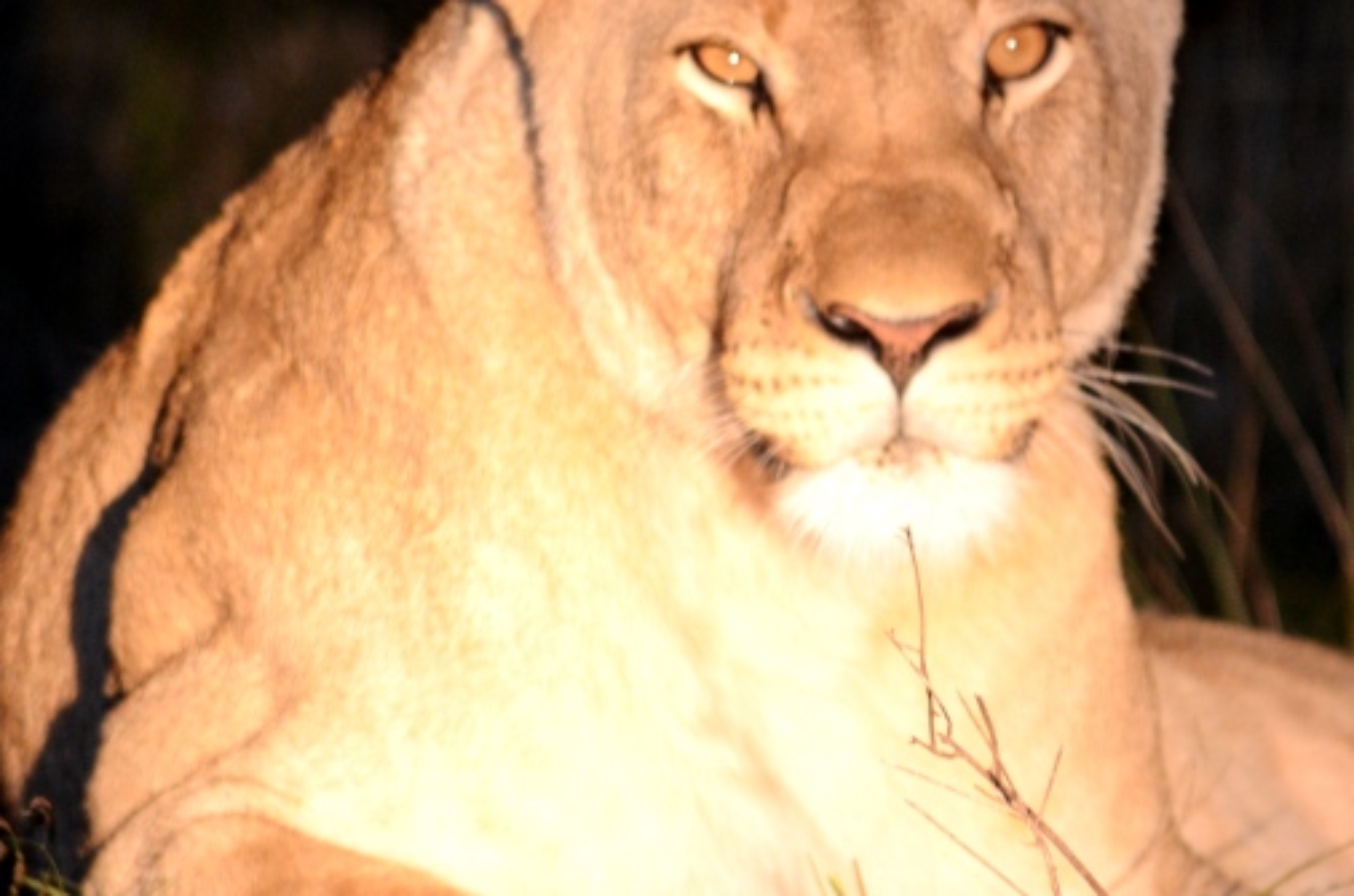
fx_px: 34151
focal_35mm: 910
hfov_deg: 2.3
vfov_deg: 1.5
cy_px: 420
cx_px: 883
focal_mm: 300
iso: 1000
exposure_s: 1/60
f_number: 5.6
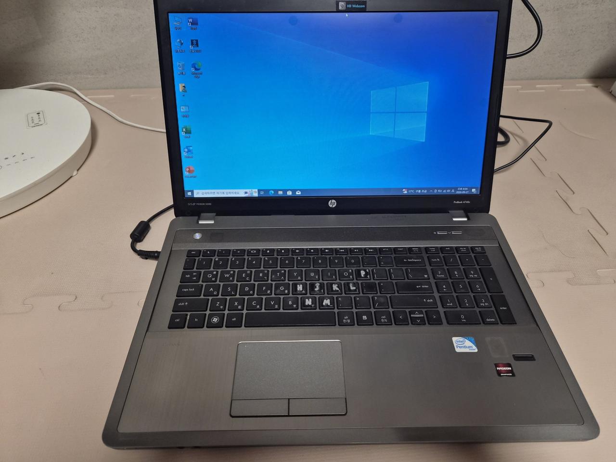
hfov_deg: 73.9
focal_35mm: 23
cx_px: 308
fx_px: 409
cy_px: 231
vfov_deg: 58.9
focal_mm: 5.4
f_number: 1.8
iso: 200
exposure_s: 1/120
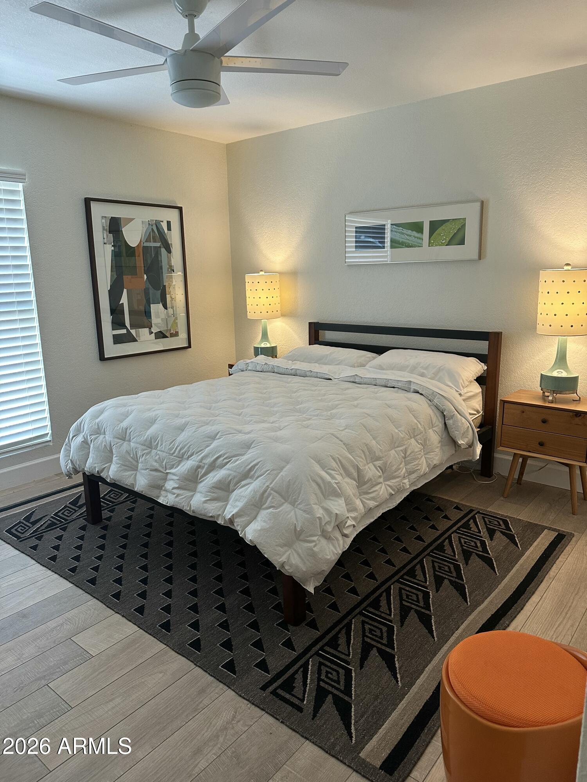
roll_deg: +1.1
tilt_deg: -12.3
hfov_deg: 56.8
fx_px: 543
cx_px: 294
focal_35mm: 24
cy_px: 391
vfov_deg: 71.6
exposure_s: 1/120
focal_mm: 6.86
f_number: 1.78
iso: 200
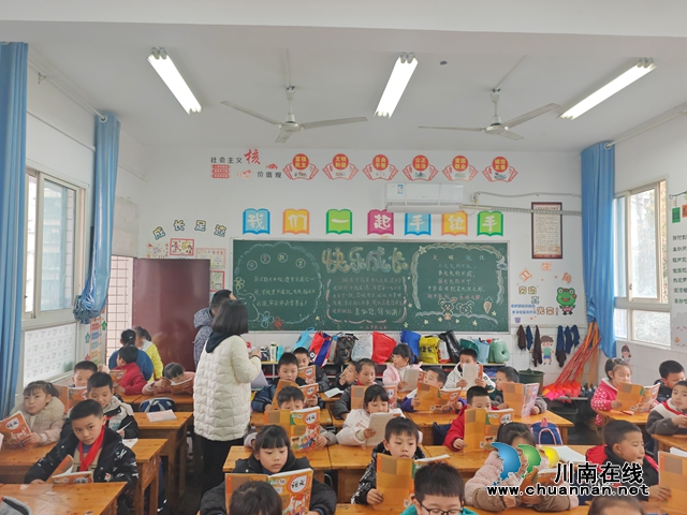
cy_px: 258
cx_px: 344
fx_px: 536
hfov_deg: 65.3
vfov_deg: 51.4
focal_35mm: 27
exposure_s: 1/100
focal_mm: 7.62
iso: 160
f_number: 1.6
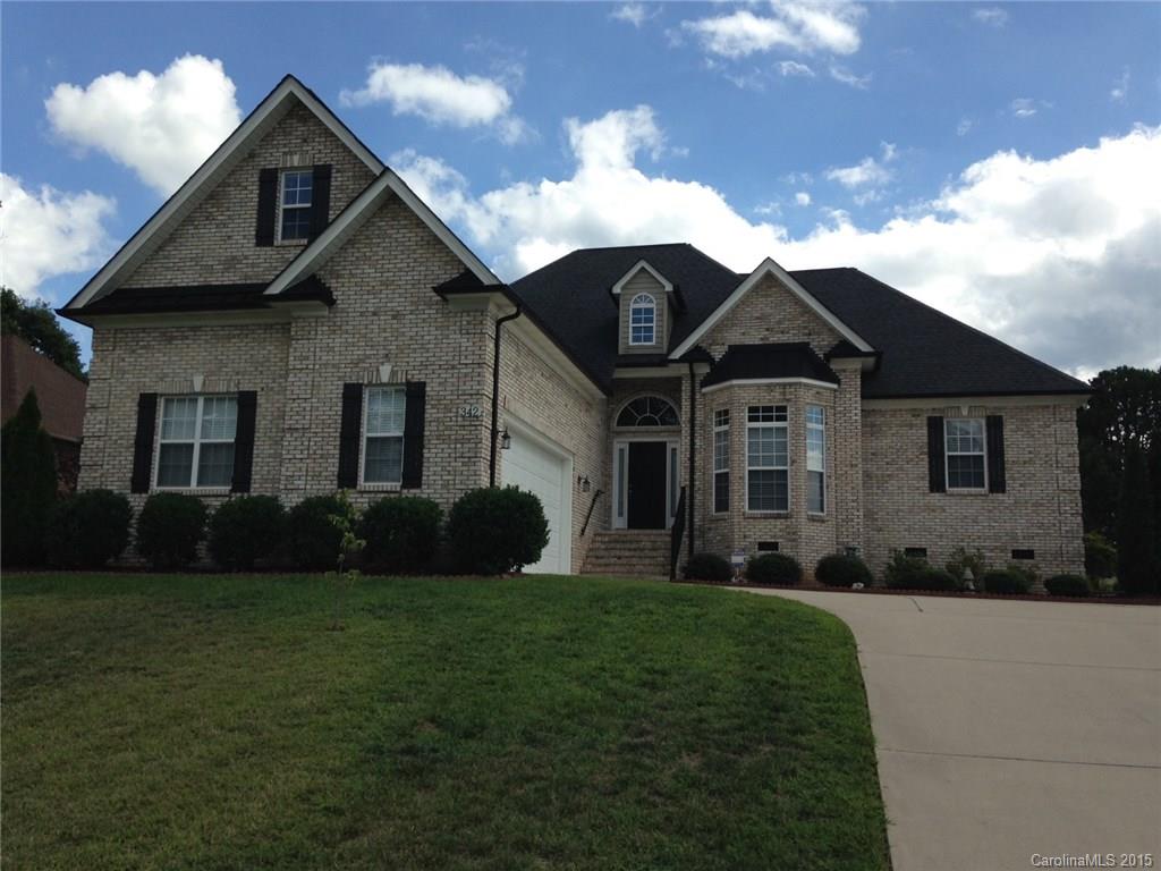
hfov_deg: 55.4
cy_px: 436
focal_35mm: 33
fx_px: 1107
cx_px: 580
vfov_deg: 42.9
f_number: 2.4
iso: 50
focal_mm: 4.12
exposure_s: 1/1427
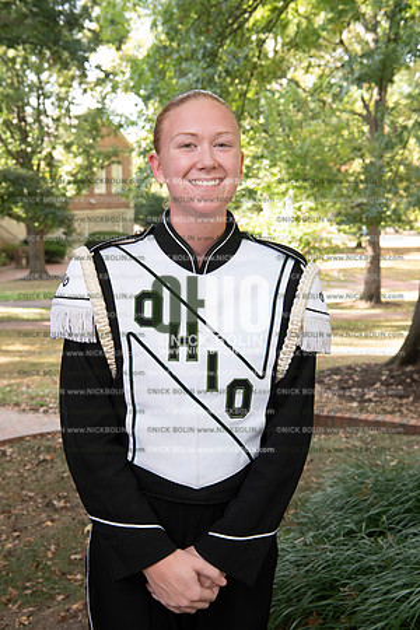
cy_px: 315
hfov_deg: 27.0
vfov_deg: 39.6
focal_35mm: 50
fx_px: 875
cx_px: 210
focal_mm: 50
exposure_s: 1/100
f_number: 8
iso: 800
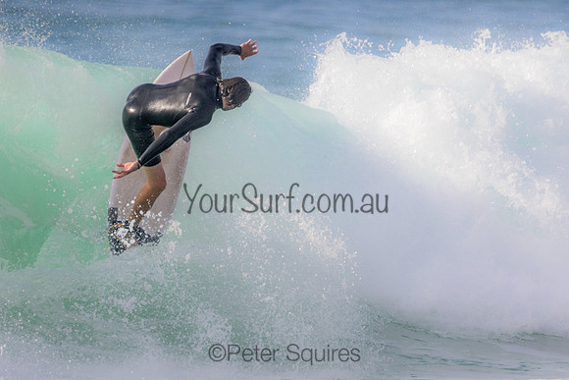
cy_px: 203
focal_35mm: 1083
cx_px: 385
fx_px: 17116
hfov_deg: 1.9
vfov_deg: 1.3
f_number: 11
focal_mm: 800
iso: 1400
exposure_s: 1/2000
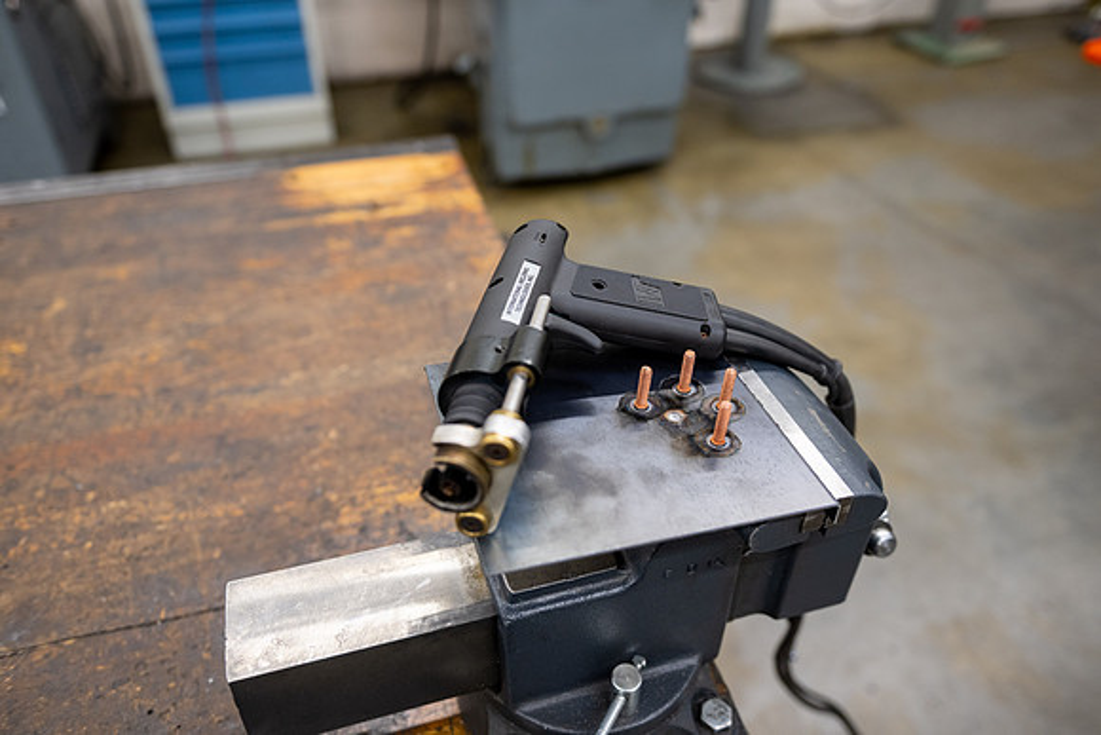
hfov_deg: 65.5
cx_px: 550
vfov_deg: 46.4
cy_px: 368
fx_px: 856
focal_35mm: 28
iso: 640
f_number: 2.8
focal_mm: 28
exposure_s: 1/160
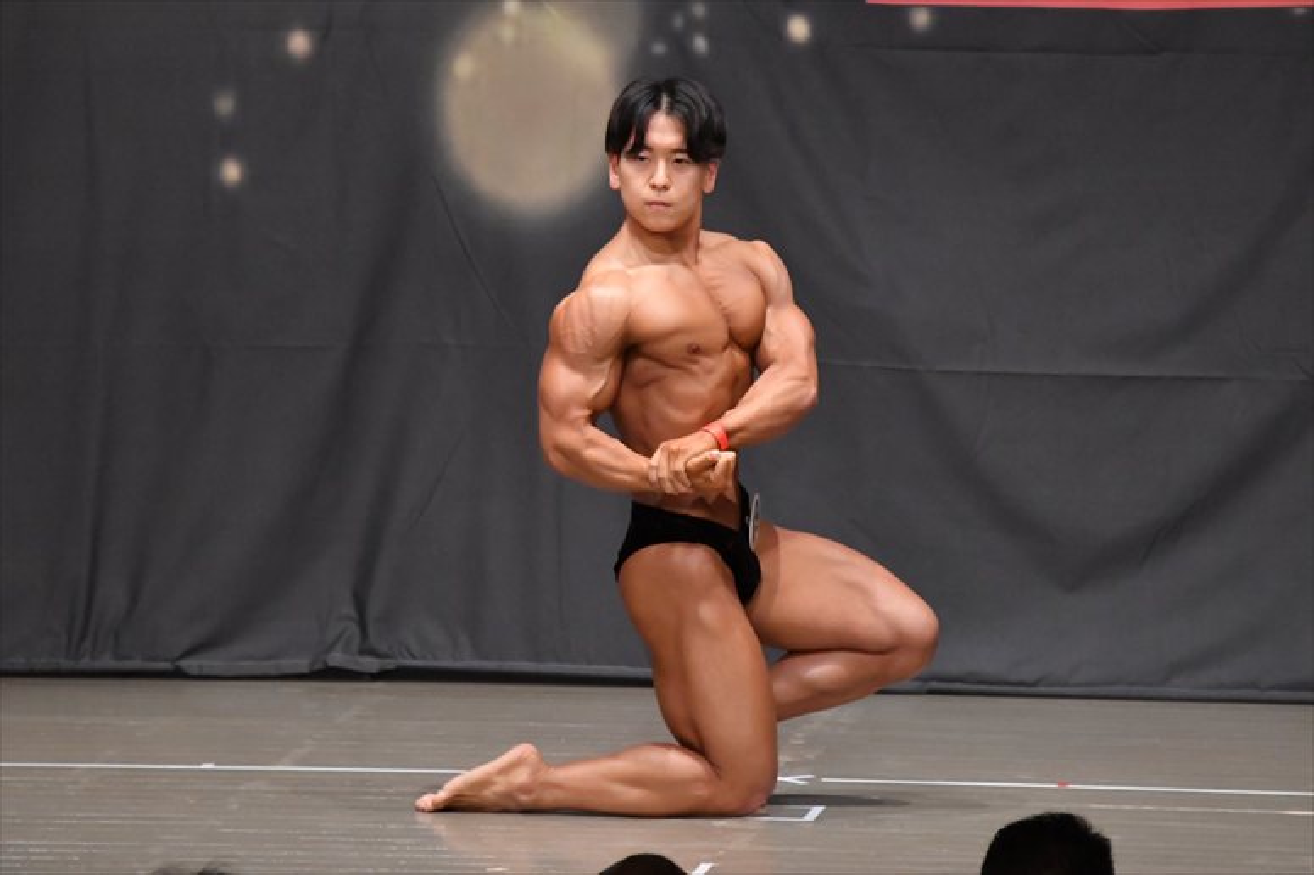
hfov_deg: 6.9
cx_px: 657
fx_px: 10945
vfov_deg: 4.6
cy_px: 438
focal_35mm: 300
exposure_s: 1/400
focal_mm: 200
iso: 6400
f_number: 5.6
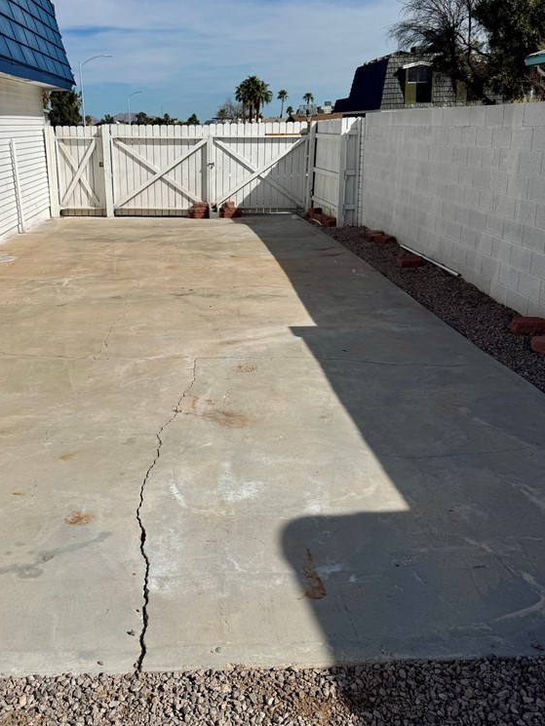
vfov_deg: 55.3
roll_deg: +2.6
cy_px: 328
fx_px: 693
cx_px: 194
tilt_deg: -17.3
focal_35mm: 33
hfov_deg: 42.5
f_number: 1.78
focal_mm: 6.76
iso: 64
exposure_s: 1/12346
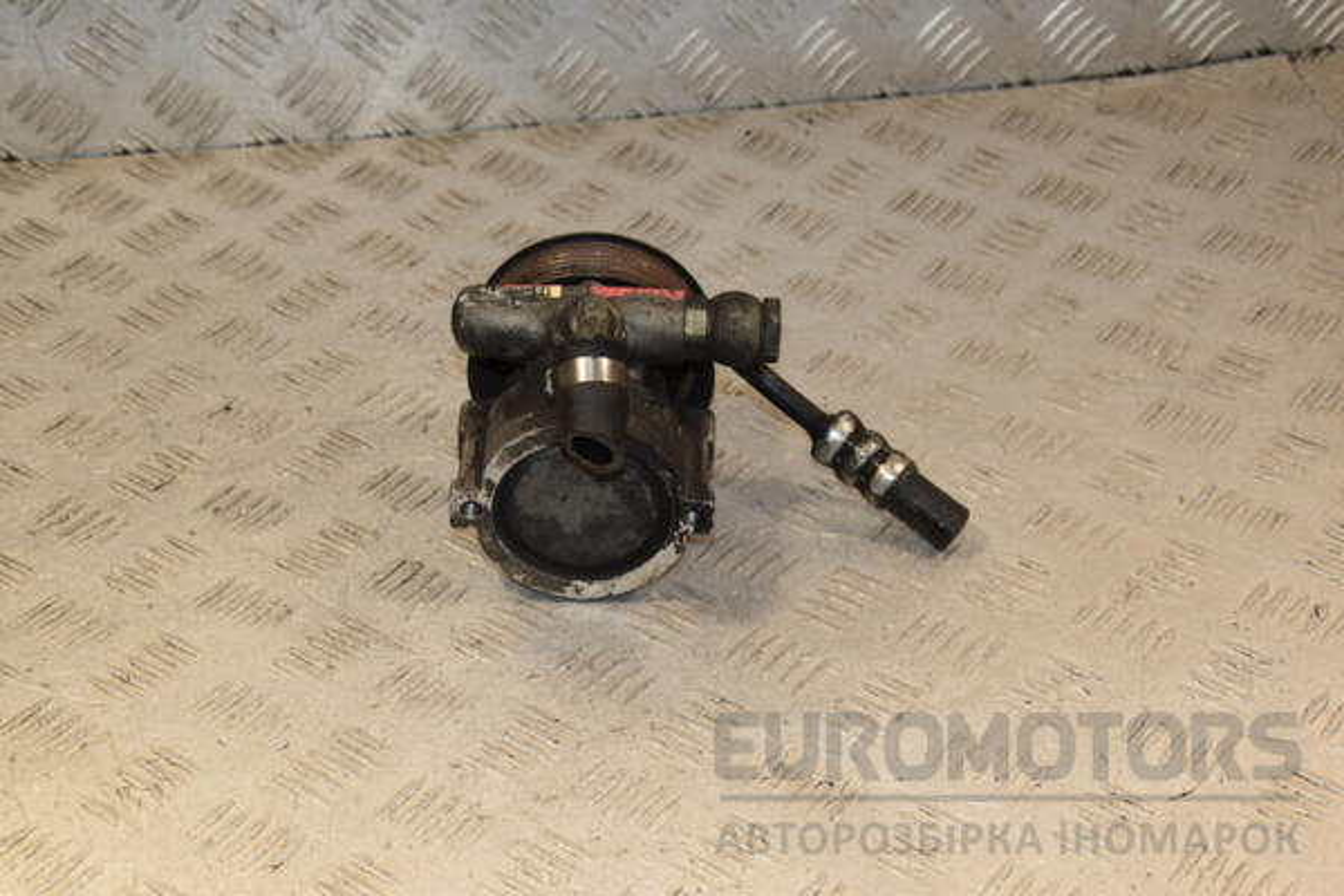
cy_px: 448
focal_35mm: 68
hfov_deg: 29.9
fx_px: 2520
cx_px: 672
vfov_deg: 20.2
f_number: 7.1
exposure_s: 1/200
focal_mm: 45
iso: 800
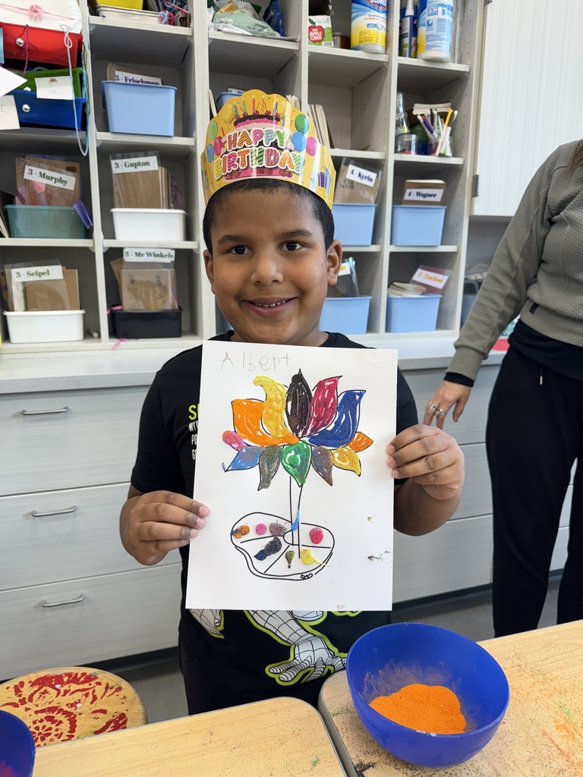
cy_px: 388
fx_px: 539
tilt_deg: -12.8
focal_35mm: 24
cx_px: 292
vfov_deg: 71.6
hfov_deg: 56.8
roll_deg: +0.5
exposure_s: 1/120
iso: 125
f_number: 1.78
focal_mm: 6.76
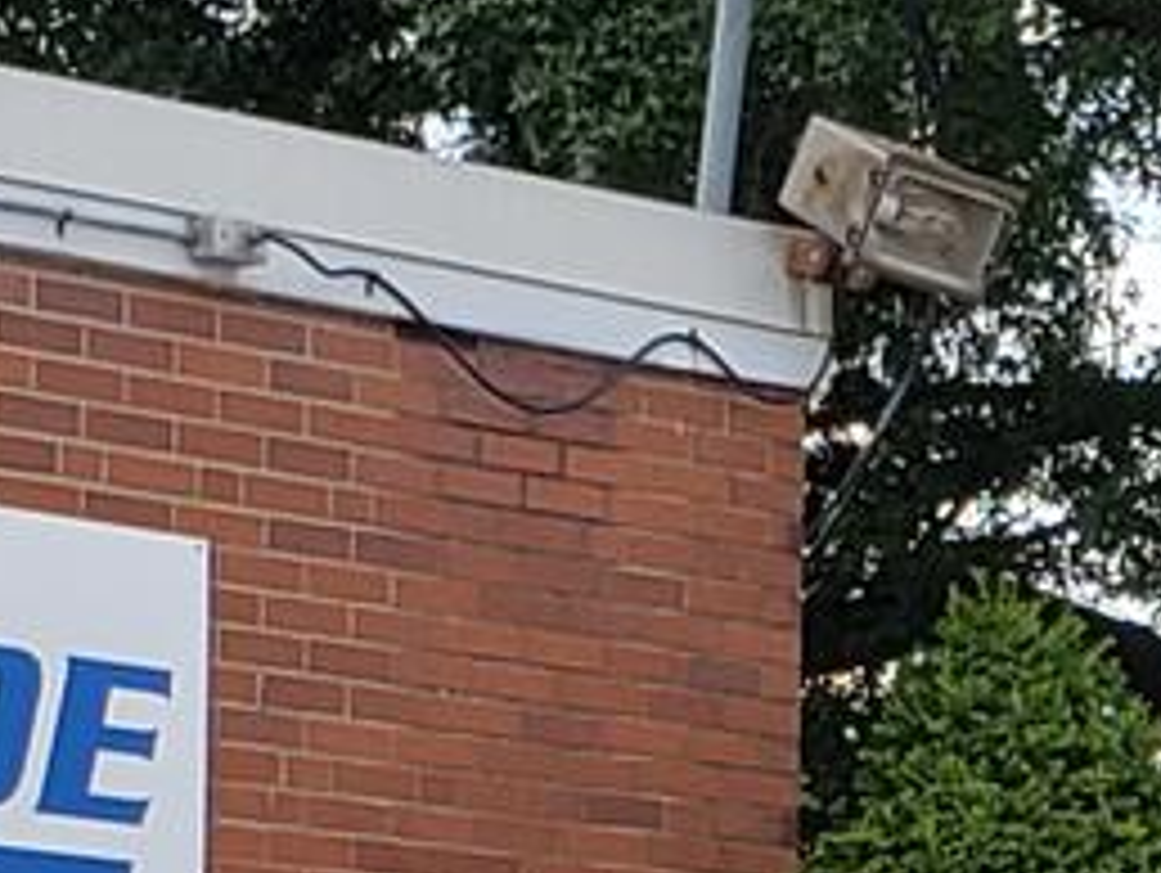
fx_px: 3458
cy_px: 1696
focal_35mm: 103
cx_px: 1984
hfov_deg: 16.5
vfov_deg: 12.7
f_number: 2.4
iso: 50
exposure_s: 1/665
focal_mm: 4.3
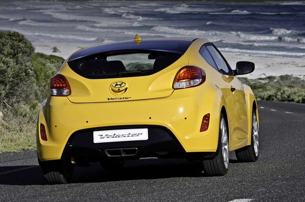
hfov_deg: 11.0
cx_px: 152
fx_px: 1585
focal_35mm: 188
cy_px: 101
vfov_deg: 7.3
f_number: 10
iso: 100
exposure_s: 1/200
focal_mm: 125
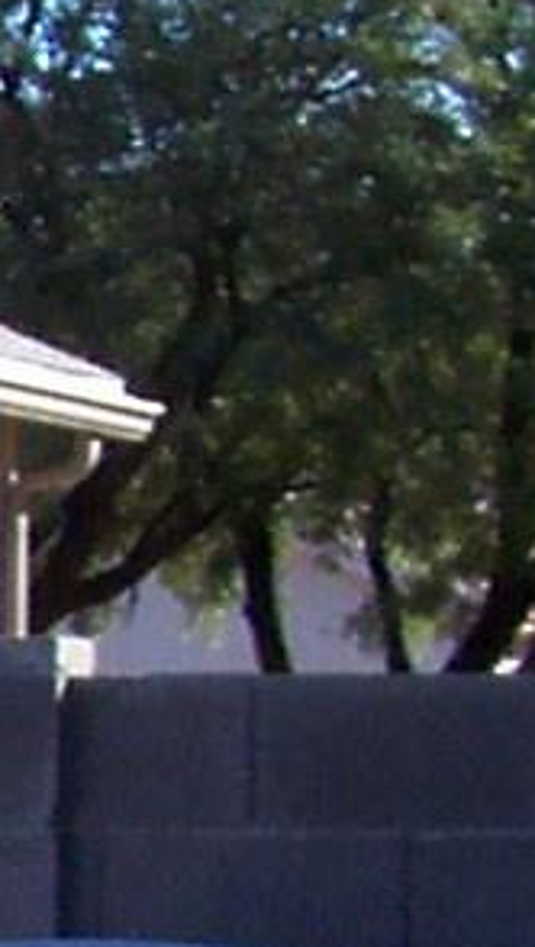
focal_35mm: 290
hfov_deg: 4.0
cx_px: -1447
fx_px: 7293
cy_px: 1073
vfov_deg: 7.4
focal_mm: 5.6
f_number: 2.7
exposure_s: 1/601
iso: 80
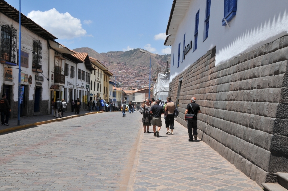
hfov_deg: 45.0
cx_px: 144
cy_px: 96
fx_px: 348
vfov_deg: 30.8
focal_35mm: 44
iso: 200
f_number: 9.5
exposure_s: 1/350
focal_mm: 29
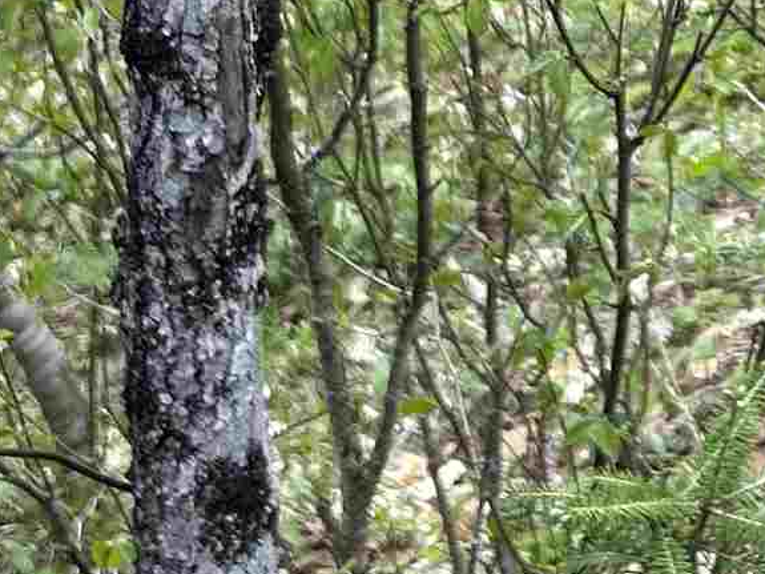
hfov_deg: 13.5
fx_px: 3071
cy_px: -376
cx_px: 1078
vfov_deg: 10.2
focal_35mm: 139
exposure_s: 1/431
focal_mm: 5.7
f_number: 1.5
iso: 50
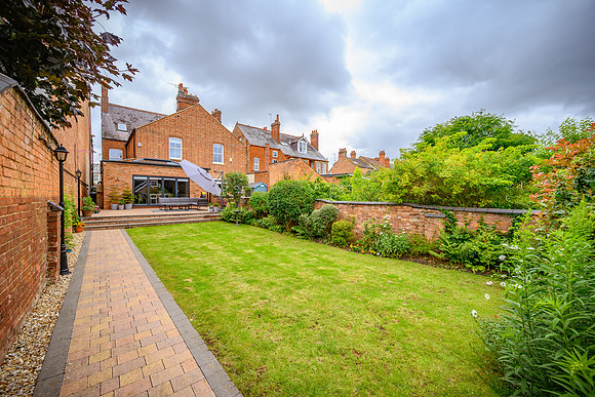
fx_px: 231
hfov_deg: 104.2
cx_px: 298
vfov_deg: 81.2
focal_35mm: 14
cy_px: 198
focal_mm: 14
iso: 100
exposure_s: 1/100
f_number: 8
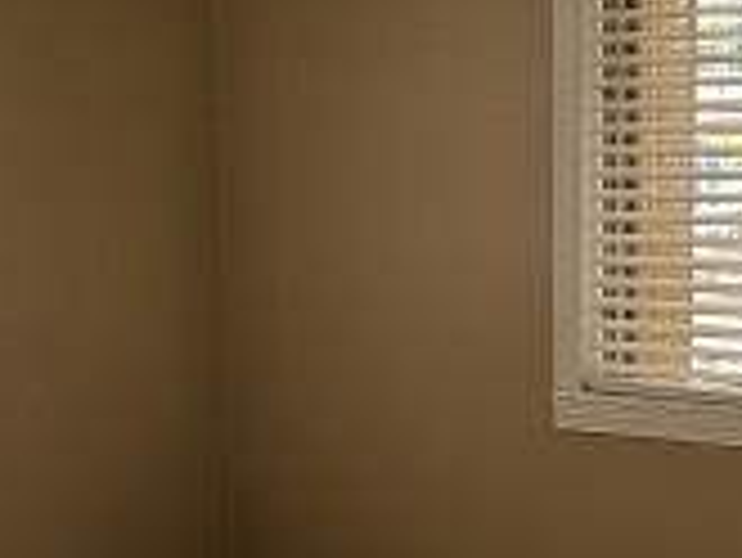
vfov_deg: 14.5
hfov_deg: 19.4
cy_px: 526
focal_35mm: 101
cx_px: 414
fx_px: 2167
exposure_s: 1/258
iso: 40
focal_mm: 5.4
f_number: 1.8
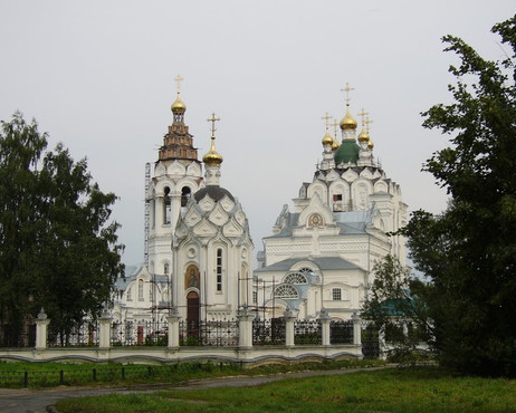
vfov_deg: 27.2
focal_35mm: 56
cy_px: 207
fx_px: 856
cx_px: 262
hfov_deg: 33.6
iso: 50
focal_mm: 8.8
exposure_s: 1/80
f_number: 9.7
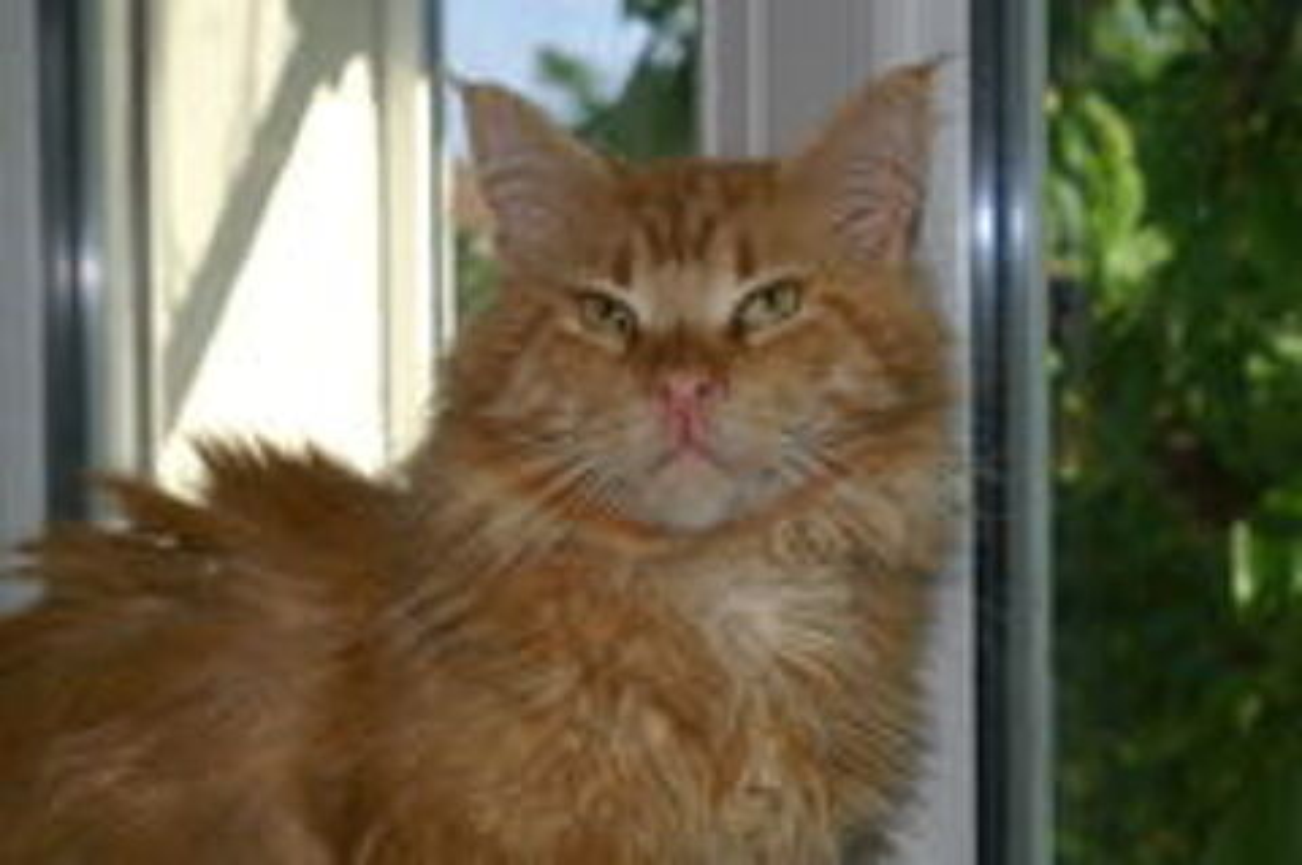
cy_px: 432
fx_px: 3252
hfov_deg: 22.6
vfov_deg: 15.2
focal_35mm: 90
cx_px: 651
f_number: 8
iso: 100
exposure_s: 1/160
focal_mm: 60
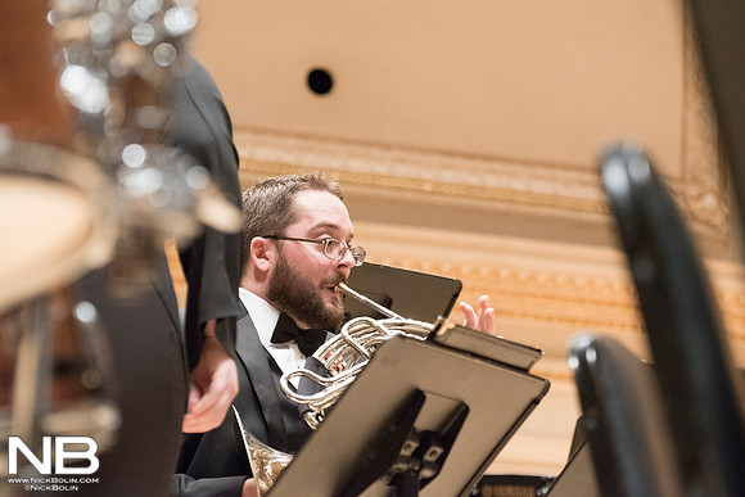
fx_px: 2898
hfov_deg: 14.7
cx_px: 372
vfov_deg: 9.8
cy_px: 248
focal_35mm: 140
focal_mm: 140
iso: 12800
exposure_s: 1/100
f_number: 6.3
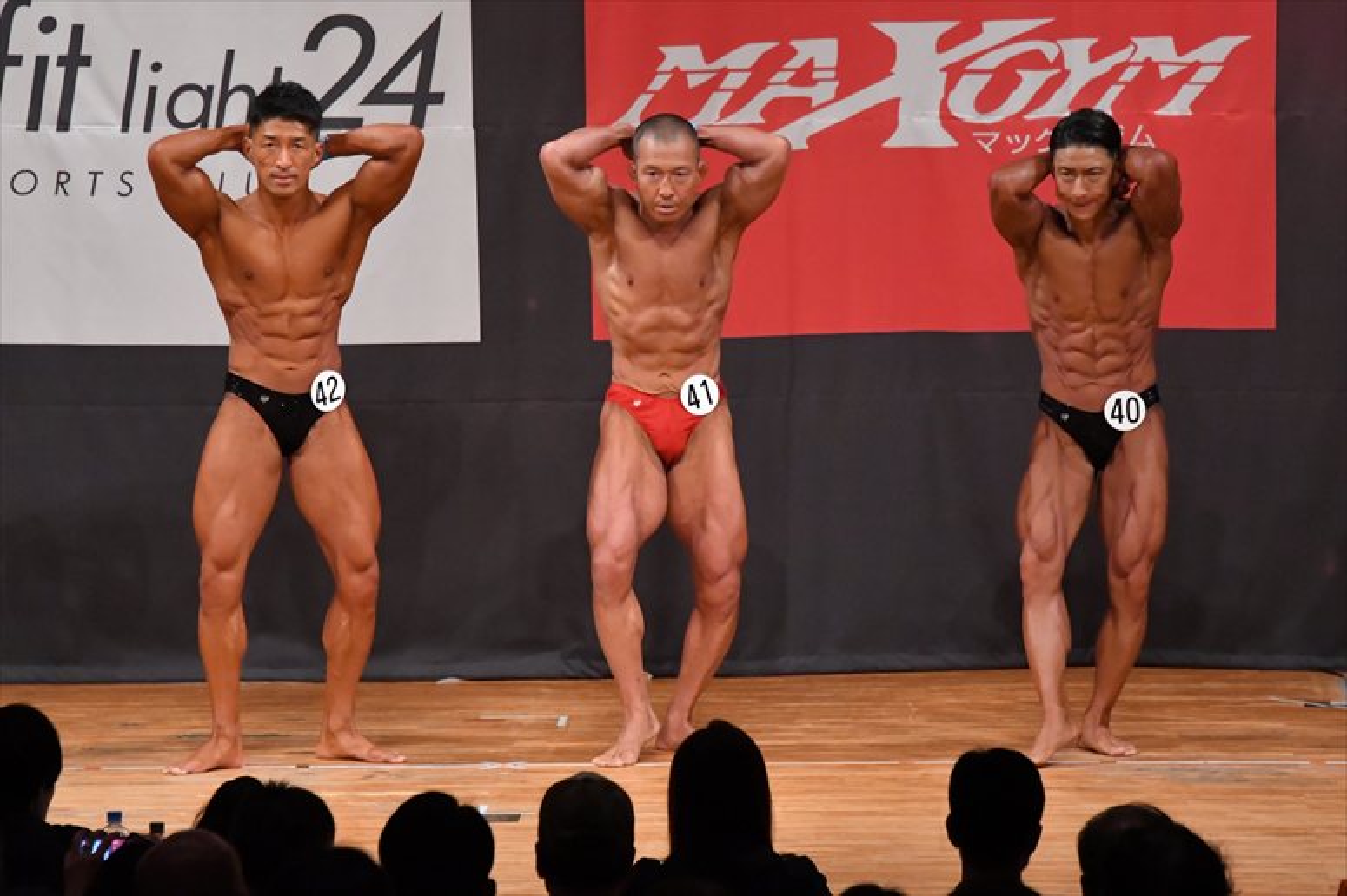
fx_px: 9537
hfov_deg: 8.1
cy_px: 448
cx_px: 674
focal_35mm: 255
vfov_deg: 5.4
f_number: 5.6
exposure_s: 1/400
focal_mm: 170
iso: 7200
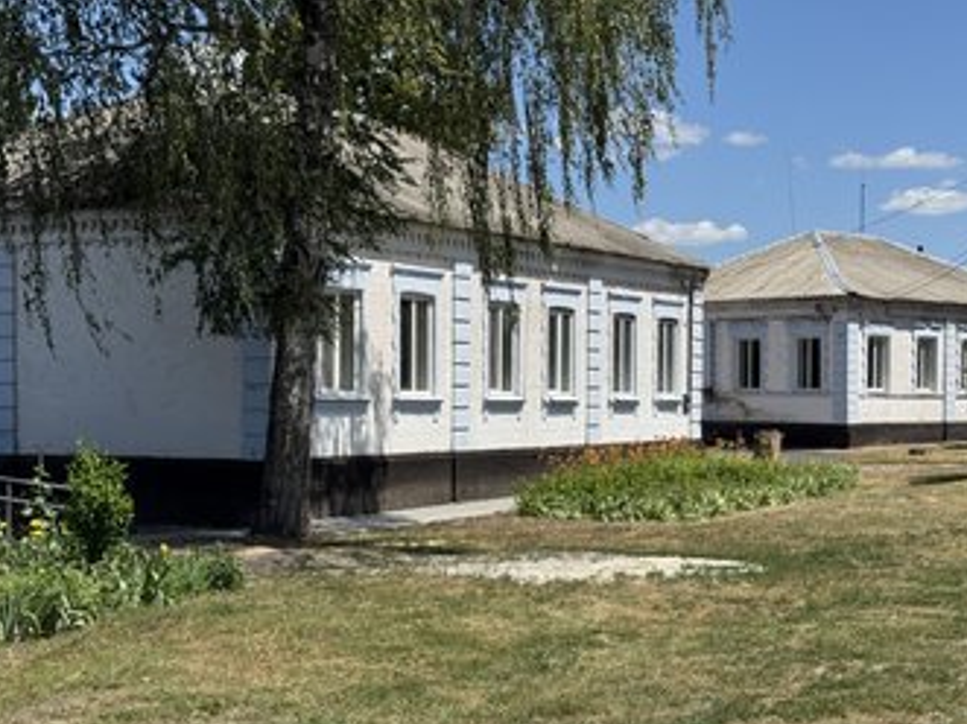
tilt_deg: +0.0
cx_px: 558
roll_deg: -0.5
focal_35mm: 58
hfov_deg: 33.2
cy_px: 388
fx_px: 1620
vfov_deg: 25.2
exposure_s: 1/7092
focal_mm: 6.76
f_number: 1.78
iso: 64
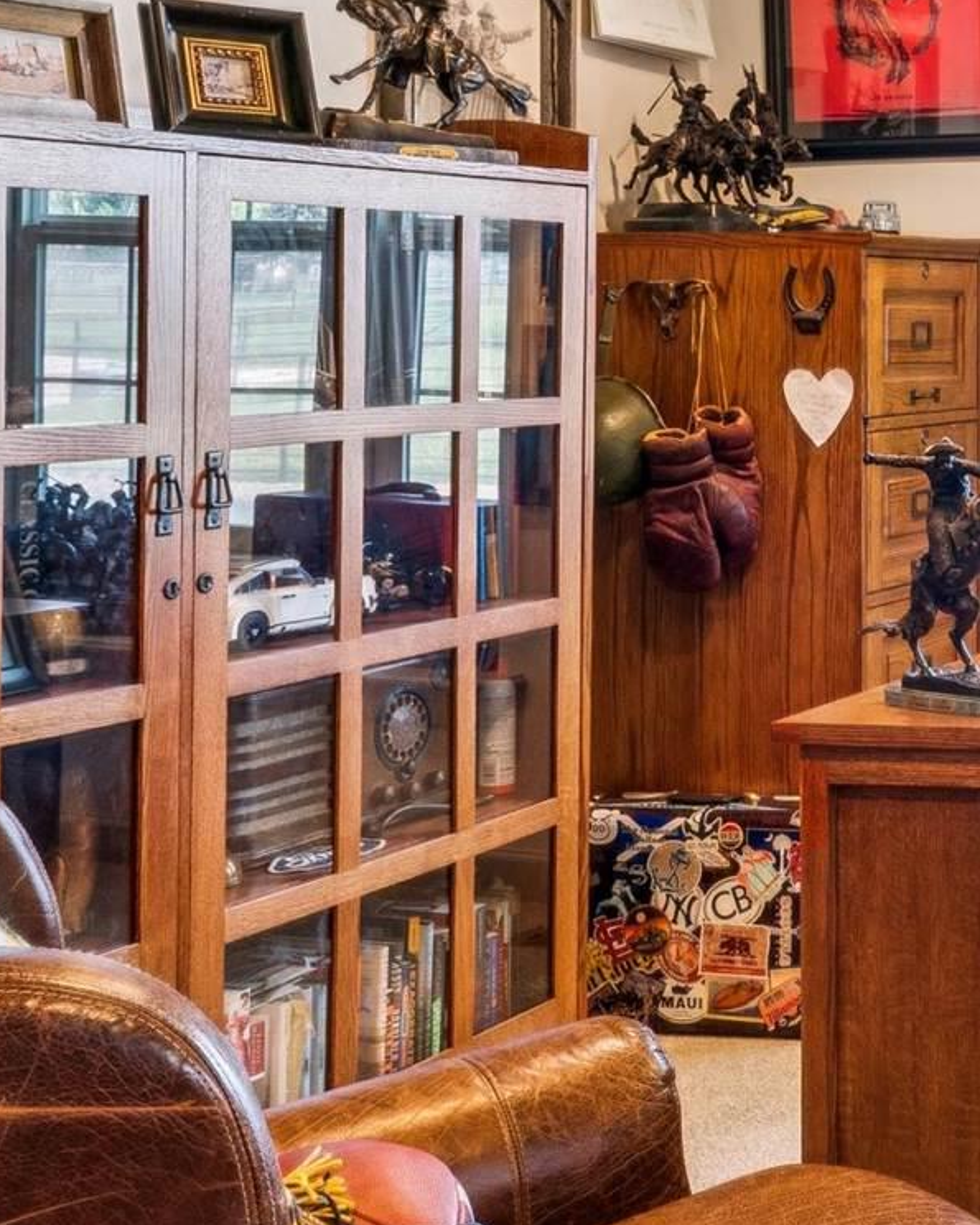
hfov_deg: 20.2
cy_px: 310
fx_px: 2262
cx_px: 1561
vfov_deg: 29.8
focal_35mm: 62
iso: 400
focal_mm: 16.1
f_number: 13
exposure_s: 1/5
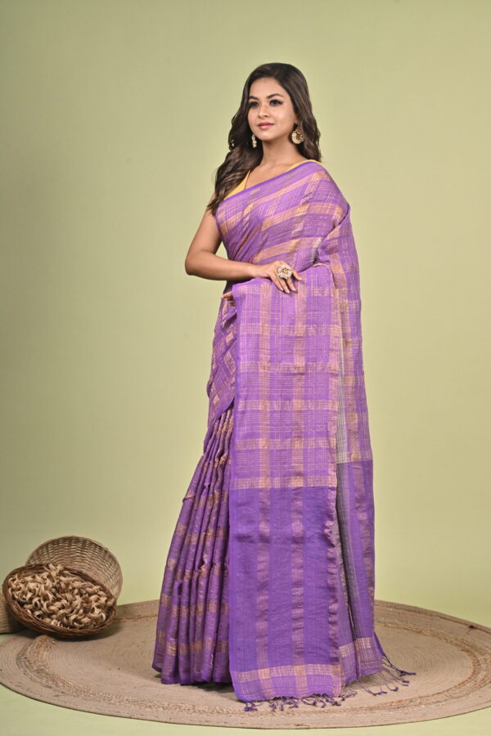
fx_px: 1739
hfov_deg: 16.1
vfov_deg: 23.9
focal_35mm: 85
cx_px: 246
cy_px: 368
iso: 400
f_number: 9
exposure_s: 1/160
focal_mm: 85
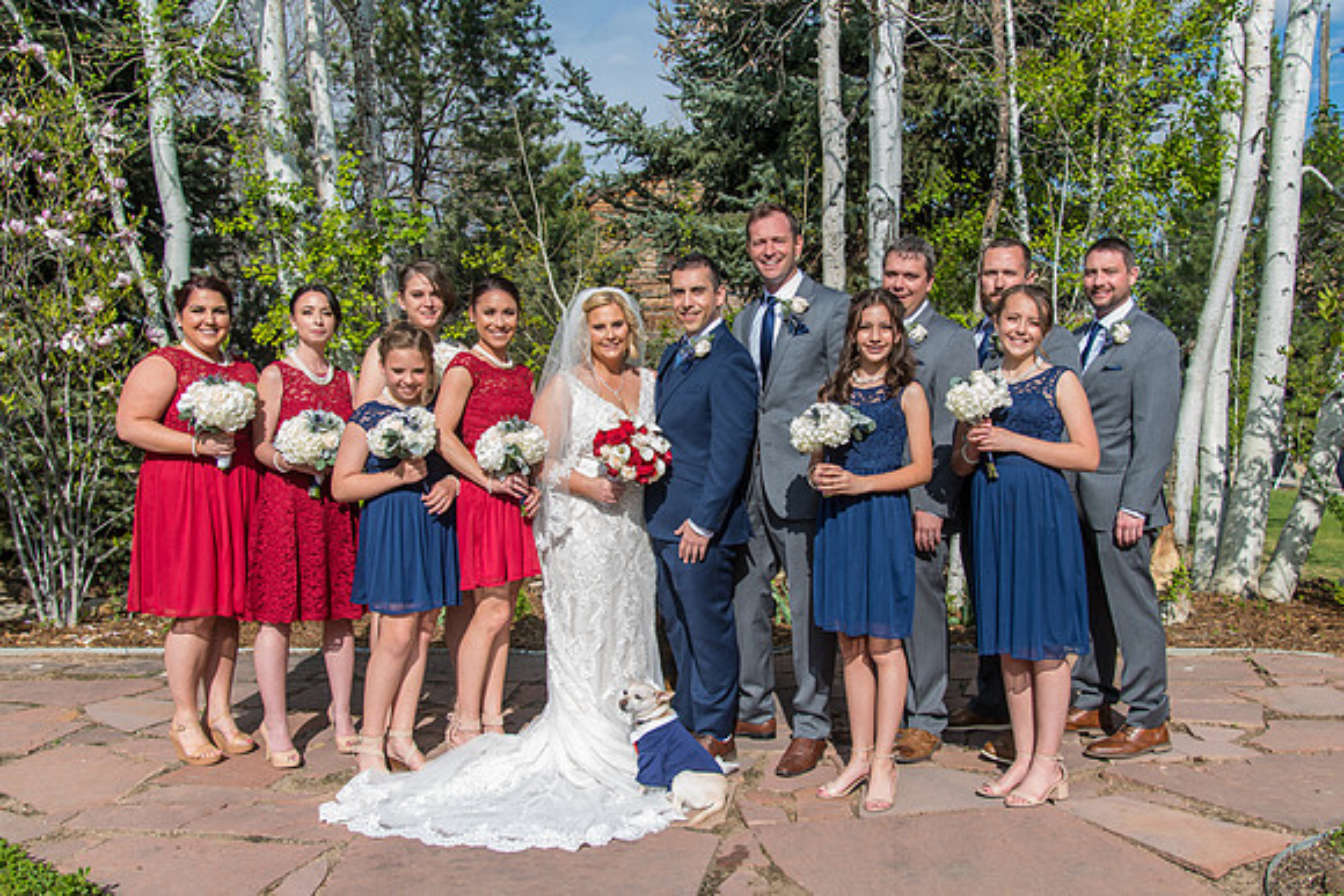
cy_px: 439
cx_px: 711
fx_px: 1345
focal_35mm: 36
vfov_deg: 36.9
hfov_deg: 53.1
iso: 50
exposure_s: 1/400
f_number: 5
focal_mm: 27
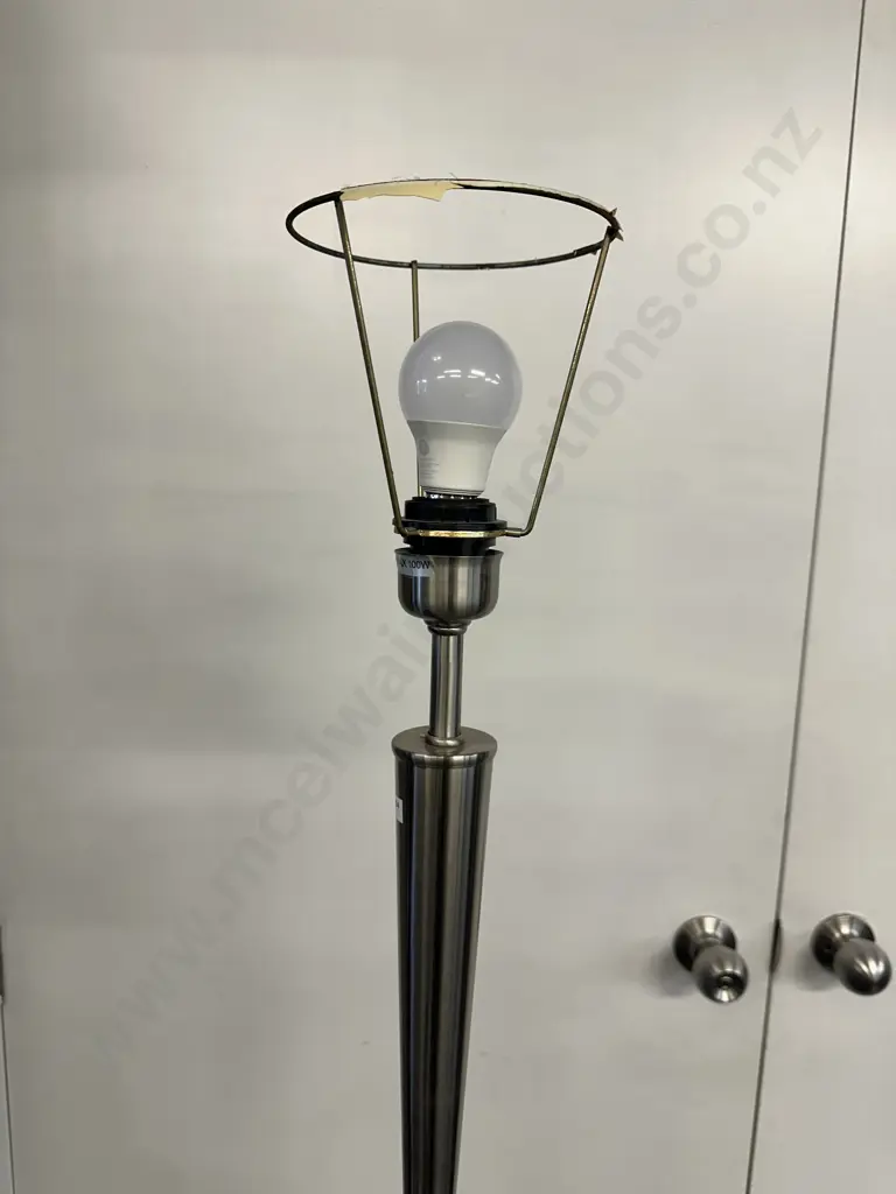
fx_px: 828
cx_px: 448
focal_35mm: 24
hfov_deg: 56.8
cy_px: 597
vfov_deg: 71.6
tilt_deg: -9.1
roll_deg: -2.1
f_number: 1.78
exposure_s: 1/100
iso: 100
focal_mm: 6.86
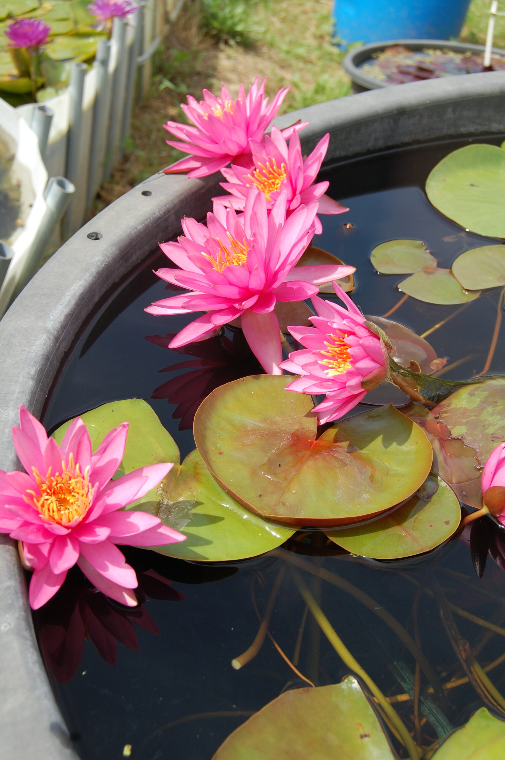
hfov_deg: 29.8
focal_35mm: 45
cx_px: 252
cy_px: 380
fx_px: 949
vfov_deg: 43.6
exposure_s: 1/250
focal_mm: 30
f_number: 8
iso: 200
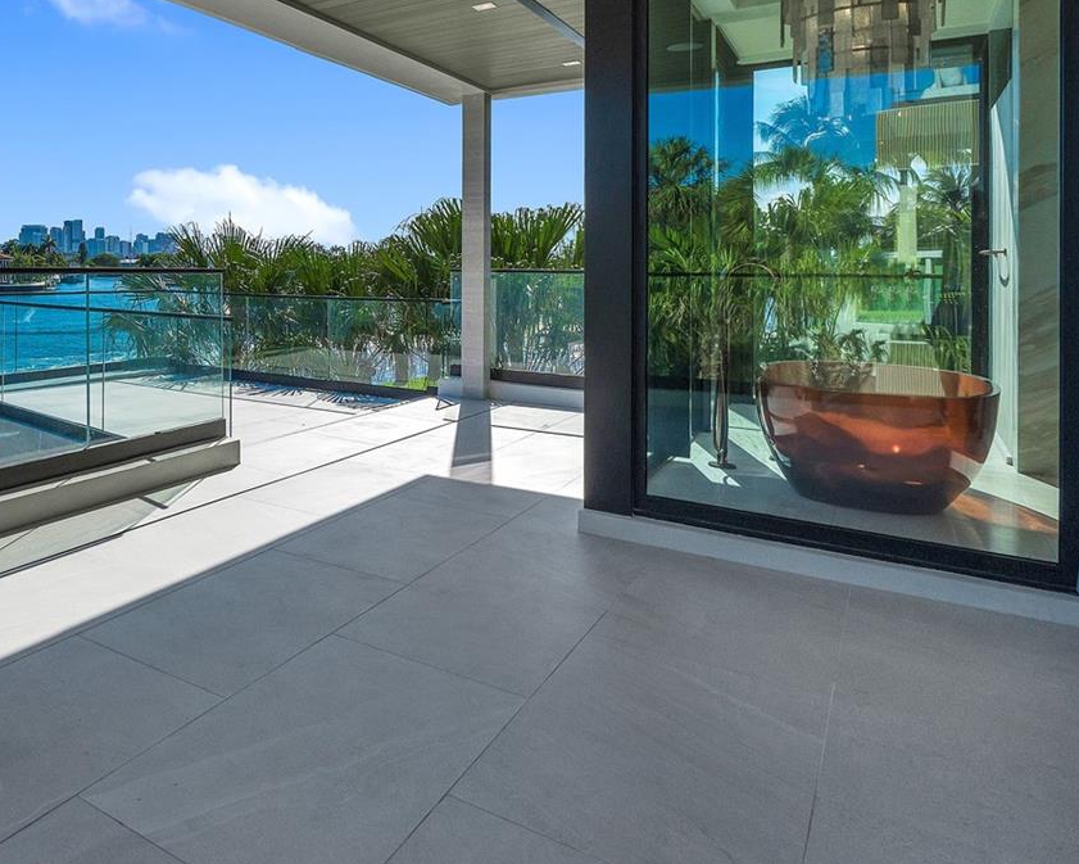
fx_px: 798
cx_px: 71
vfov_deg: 55.3
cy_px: 270
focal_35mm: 25
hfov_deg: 56.7
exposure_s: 1/2000
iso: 800
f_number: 9
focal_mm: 14
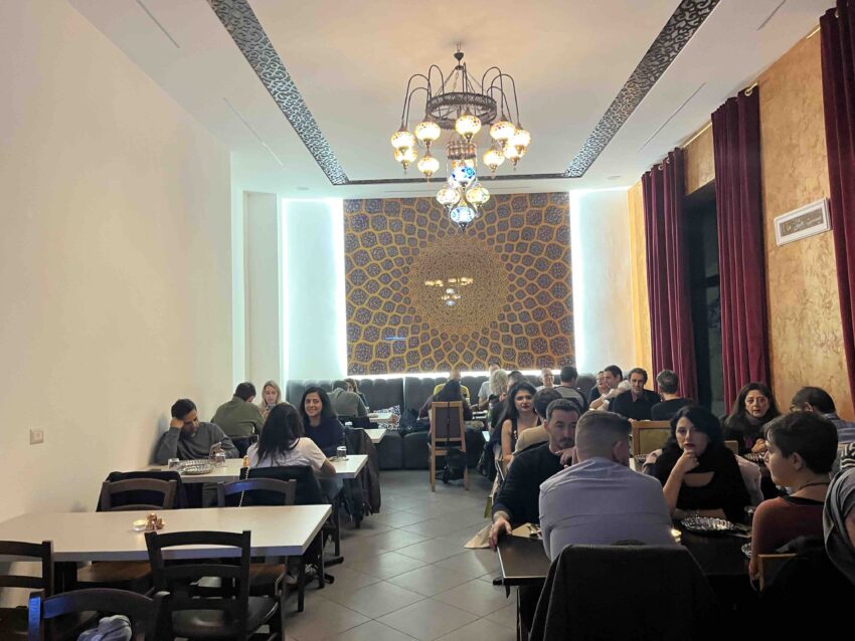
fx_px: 642
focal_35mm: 26
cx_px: 428
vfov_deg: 53.1
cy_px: 320
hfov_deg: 67.3
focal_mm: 5.1
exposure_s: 1/50
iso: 200
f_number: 1.6
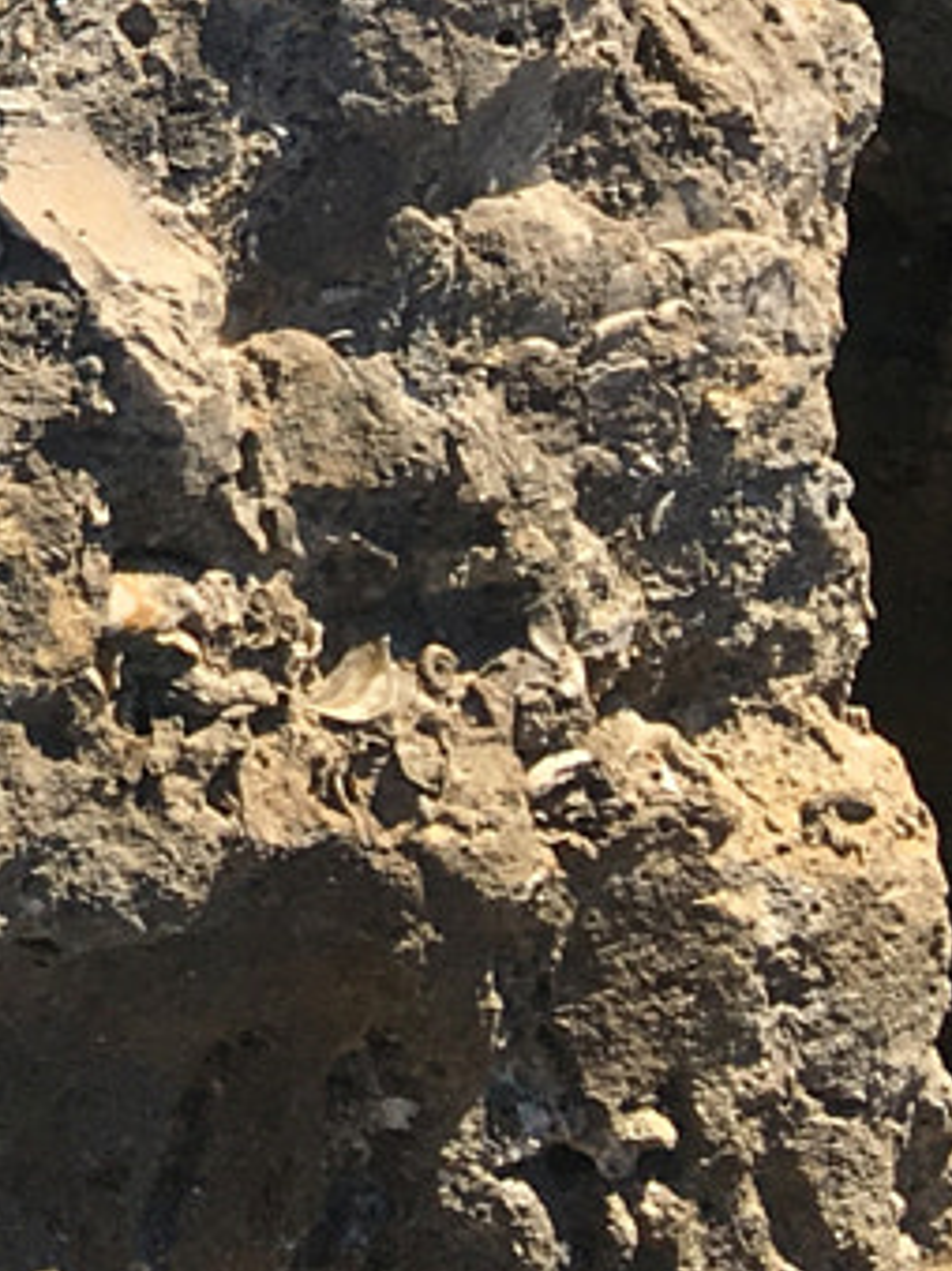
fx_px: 5027
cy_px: -979
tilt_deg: -55.4
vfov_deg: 13.1
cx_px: -1203
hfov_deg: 9.7
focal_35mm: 137
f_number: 2.2
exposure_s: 1/974
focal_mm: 4.15
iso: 25
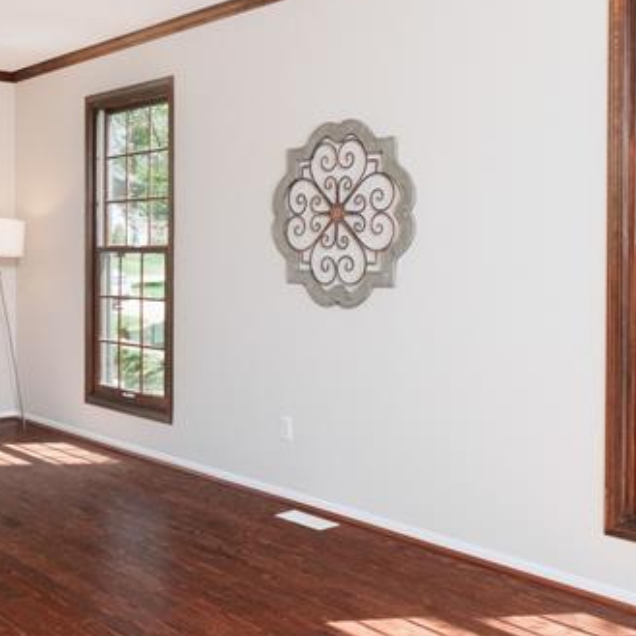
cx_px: 141
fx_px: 935
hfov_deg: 36.5
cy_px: 259
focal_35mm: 45
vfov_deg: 37.4
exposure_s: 1/250
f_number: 6.4
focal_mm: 11.3
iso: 800
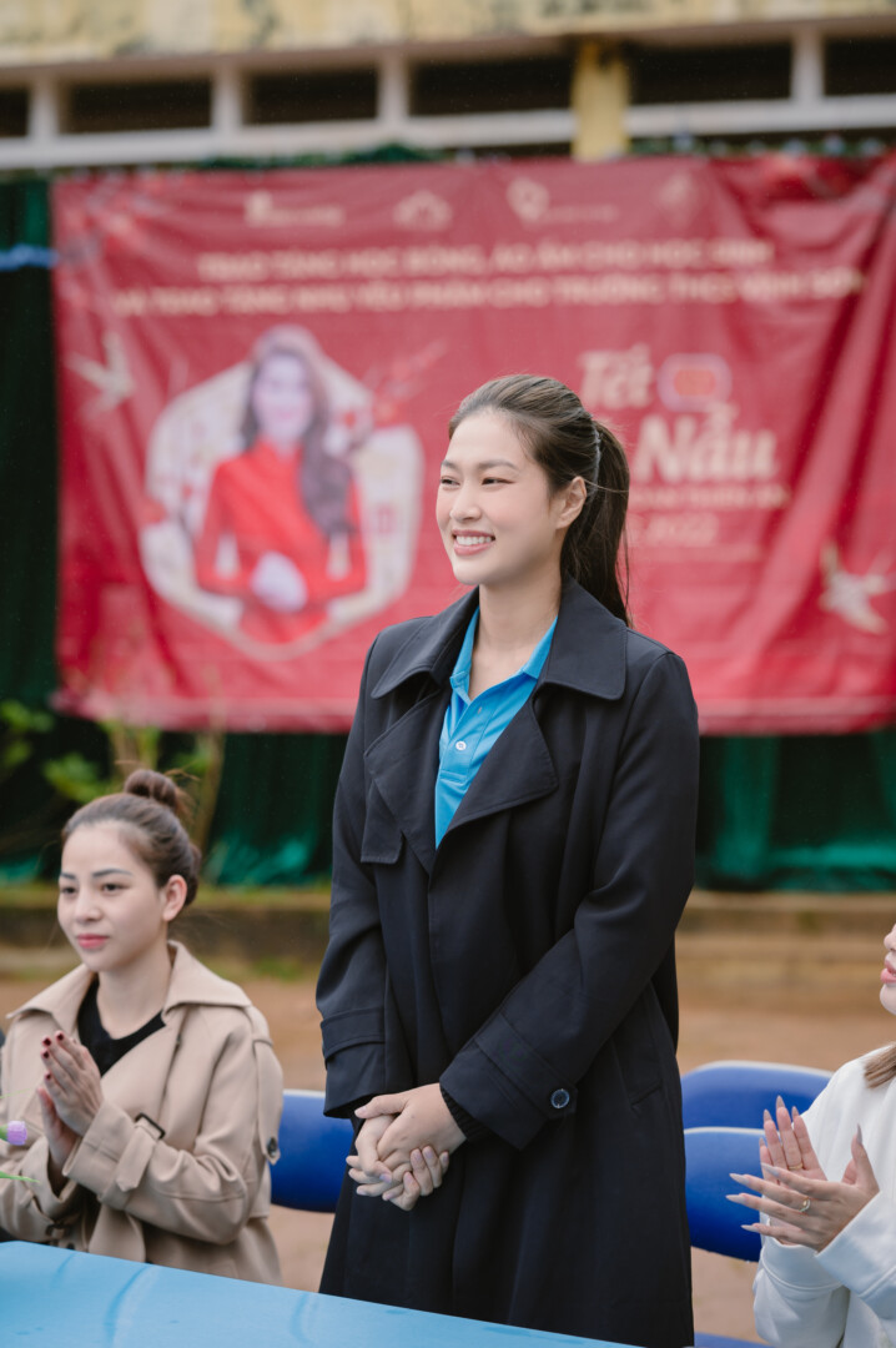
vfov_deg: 23.9
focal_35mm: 85
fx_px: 3179
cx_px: 448
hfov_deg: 16.0
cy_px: 674
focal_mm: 85
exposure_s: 1/500
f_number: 3.2
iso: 320
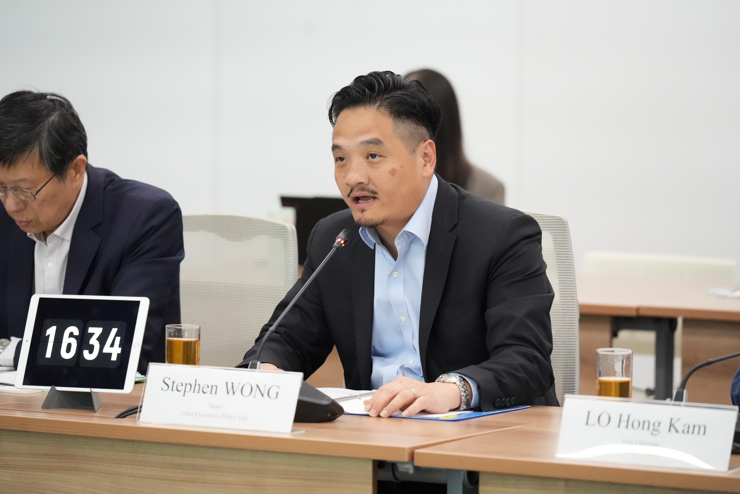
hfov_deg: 11.4
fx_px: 3700
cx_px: 370
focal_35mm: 180
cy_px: 247
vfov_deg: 7.6
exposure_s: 1/320
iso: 12800
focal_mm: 180
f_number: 4
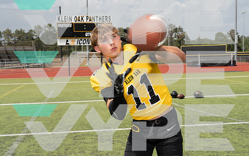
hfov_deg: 40.3
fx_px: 339
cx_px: 125
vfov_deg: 25.8
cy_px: 74
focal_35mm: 50
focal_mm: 48
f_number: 11
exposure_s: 1/250
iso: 160
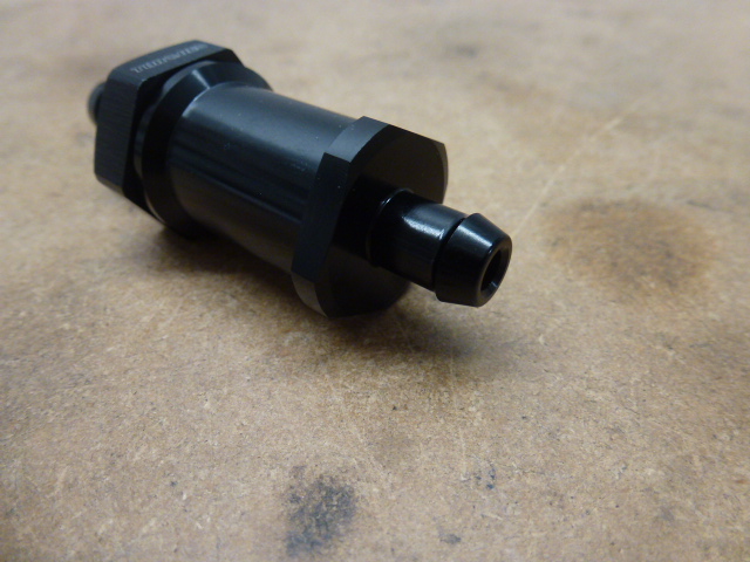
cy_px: 281
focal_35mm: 24
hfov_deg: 71.6
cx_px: 375
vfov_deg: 56.8
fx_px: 520
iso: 250
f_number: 3.3
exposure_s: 1/60
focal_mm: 4.3
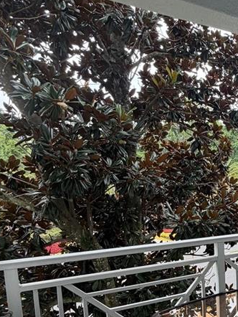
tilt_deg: -7.8
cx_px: 277
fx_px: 348
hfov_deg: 32.1
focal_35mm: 38
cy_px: 231
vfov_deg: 47.4
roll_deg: +0.6
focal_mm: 2.22
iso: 64
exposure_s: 1/217
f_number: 2.2
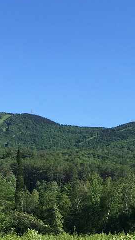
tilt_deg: -6.1
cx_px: 39
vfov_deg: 20.1
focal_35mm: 101
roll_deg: -6.1
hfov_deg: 12.0
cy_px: 268
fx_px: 643
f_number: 2.2
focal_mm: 4.15
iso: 25
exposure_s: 1/1068
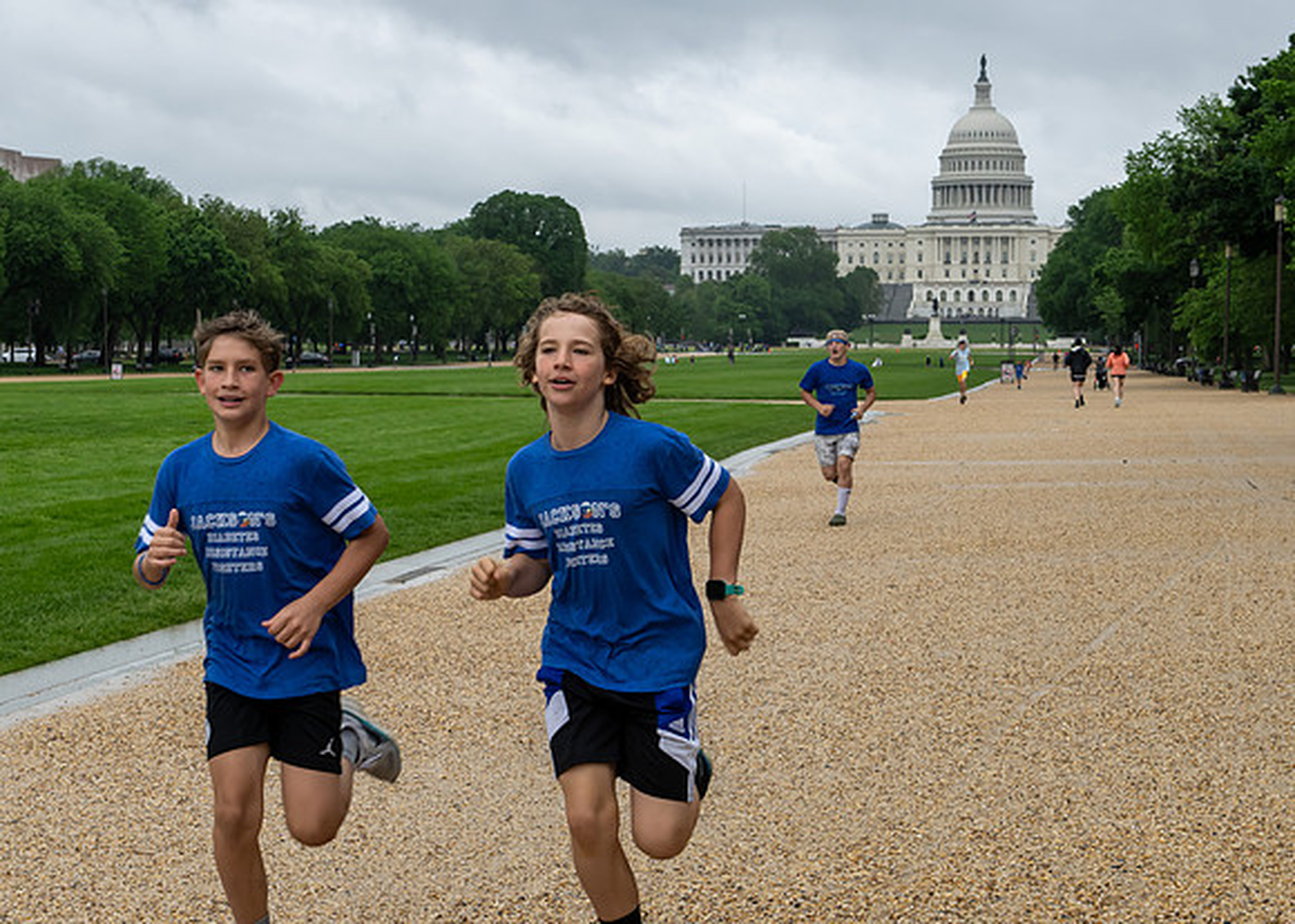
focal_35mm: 71
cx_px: 641
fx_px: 2597
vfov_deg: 20.2
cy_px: 452
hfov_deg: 28.0
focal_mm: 44
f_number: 10
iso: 360
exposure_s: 1/250
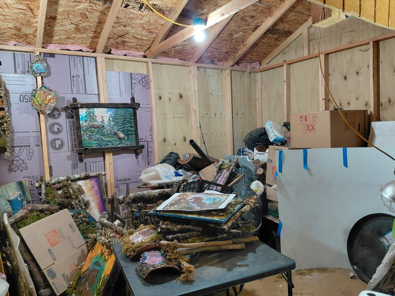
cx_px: 211
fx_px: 308
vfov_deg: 51.3
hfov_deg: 65.3
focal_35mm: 27
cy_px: 158
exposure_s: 1/25
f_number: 1.8
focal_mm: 4.69
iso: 400
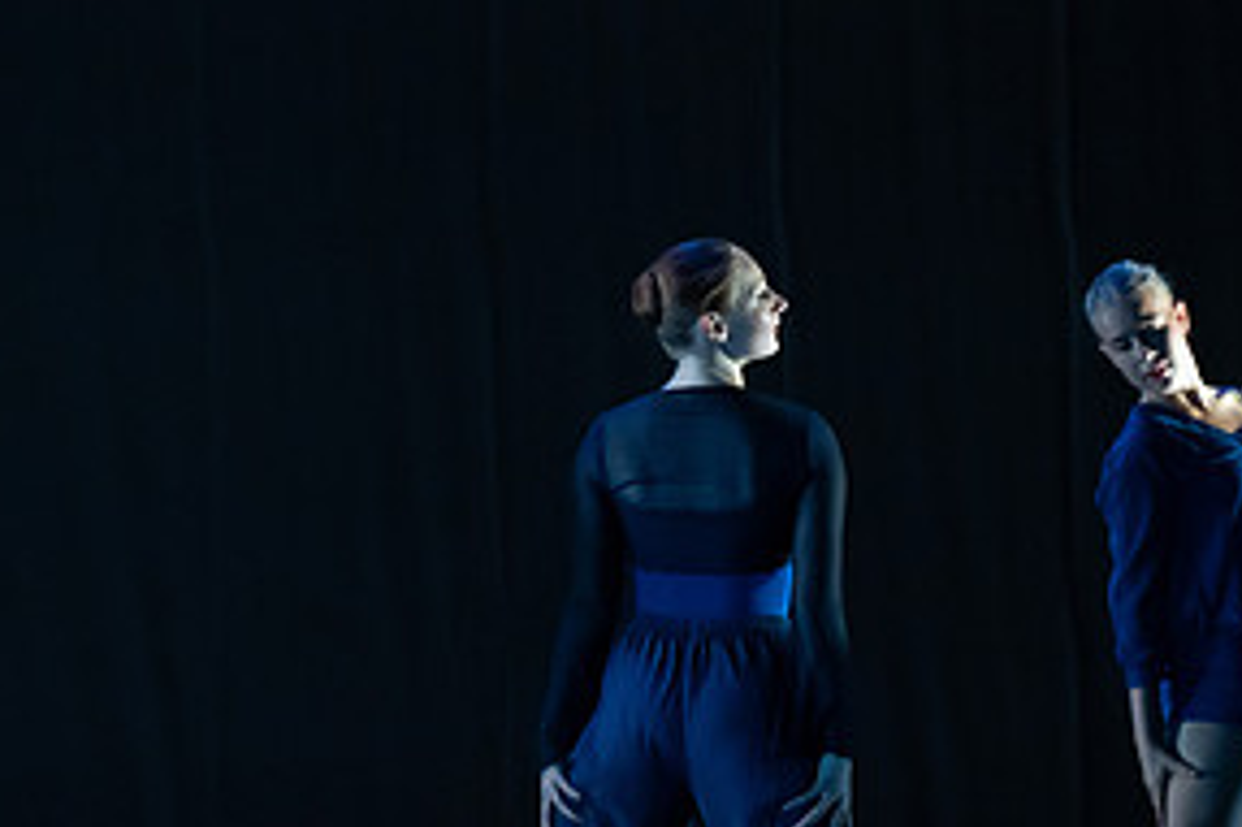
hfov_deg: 8.3
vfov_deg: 5.6
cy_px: 591
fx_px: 8516
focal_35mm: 247
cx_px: 1207
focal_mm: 122
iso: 4000
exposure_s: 1/250
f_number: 4.5
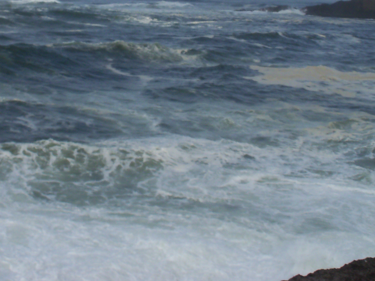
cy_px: 14
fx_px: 726
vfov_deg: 21.3
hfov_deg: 28.7
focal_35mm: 67
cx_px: 111
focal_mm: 6.3
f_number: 5.5
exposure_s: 1/500
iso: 64
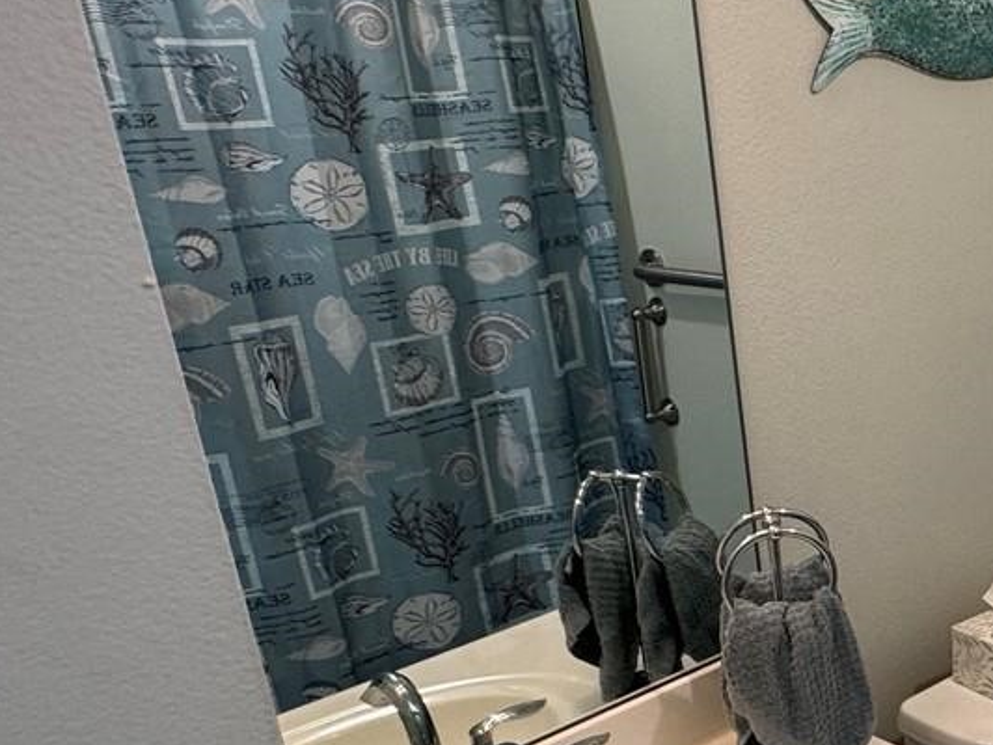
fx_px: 1205
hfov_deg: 38.9
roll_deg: +2.4
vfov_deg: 34.0
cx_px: 1021
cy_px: 508
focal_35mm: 42
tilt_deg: -19.3
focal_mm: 2.22
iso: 160
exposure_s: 1/60
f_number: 2.2
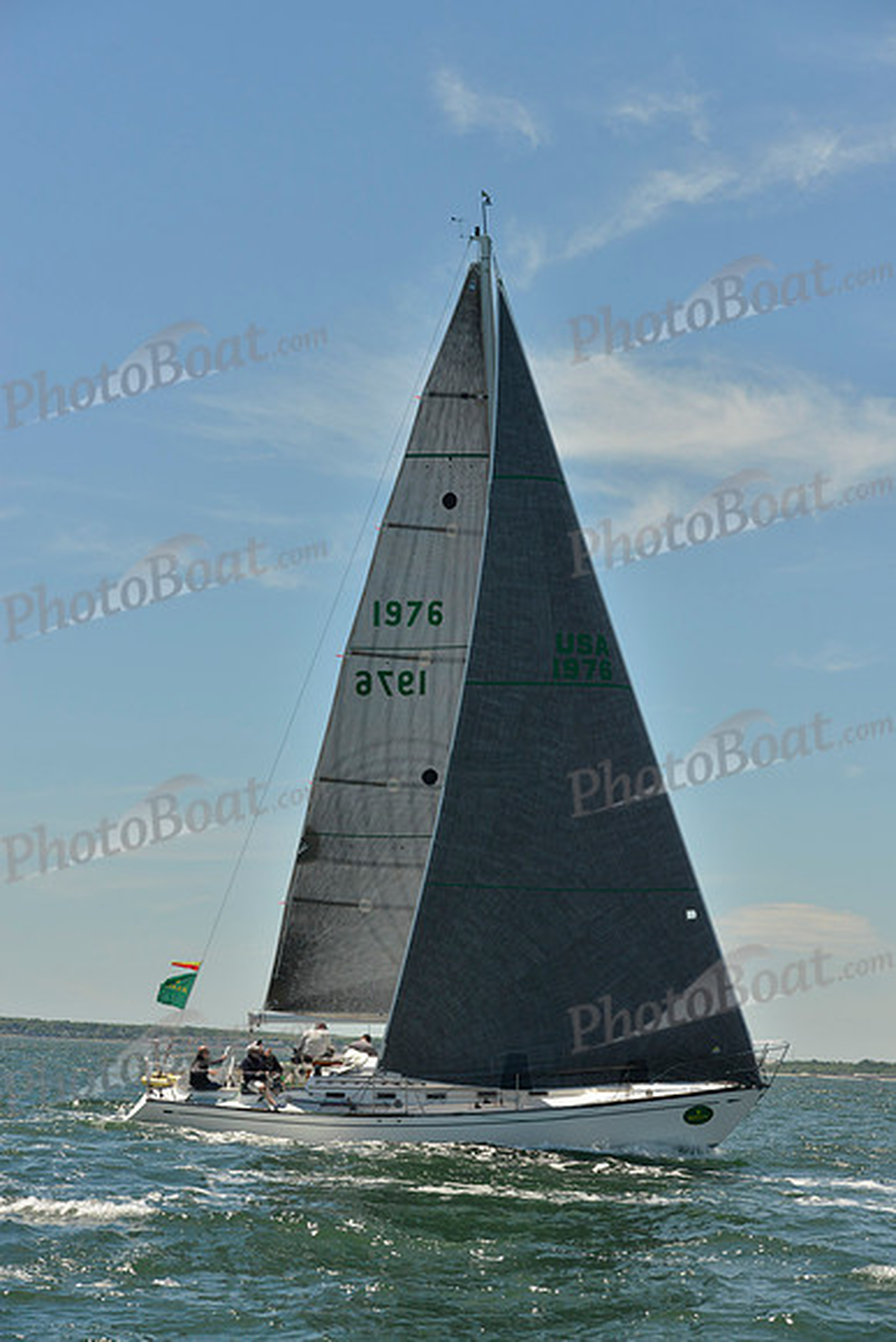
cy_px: 671
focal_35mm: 70
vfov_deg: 28.8
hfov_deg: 19.5
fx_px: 2612
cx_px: 448
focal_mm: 70
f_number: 7.1
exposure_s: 1/1600
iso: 280
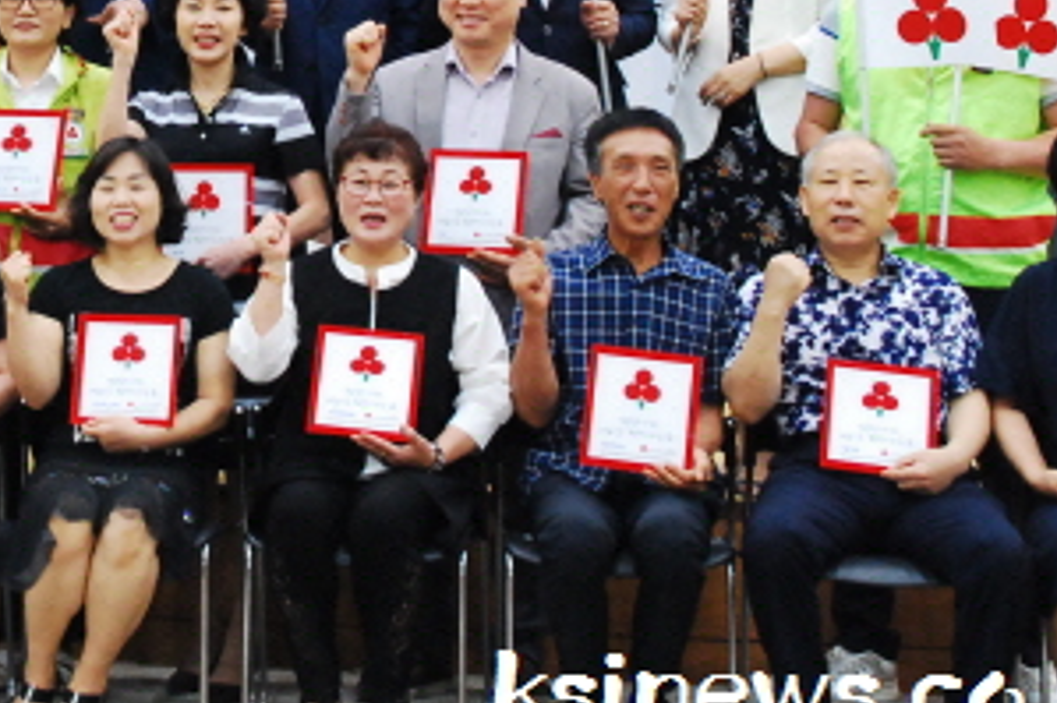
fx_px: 3204
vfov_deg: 12.4
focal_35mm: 109
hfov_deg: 18.4
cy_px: 19
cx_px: 71
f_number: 6.3
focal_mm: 31
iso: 1600
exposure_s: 1/80
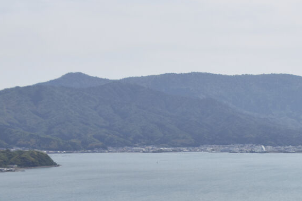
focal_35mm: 118
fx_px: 991
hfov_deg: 16.8
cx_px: 334
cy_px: 191
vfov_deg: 11.5
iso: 200
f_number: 8
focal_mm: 35
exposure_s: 1/1000
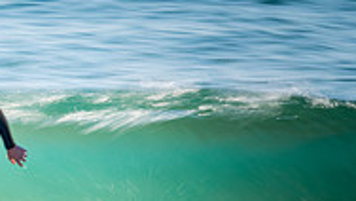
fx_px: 18267
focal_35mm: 1934
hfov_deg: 1.1
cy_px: 235
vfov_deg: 0.6
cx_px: -84
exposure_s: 1/20
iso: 31
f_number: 22
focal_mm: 500
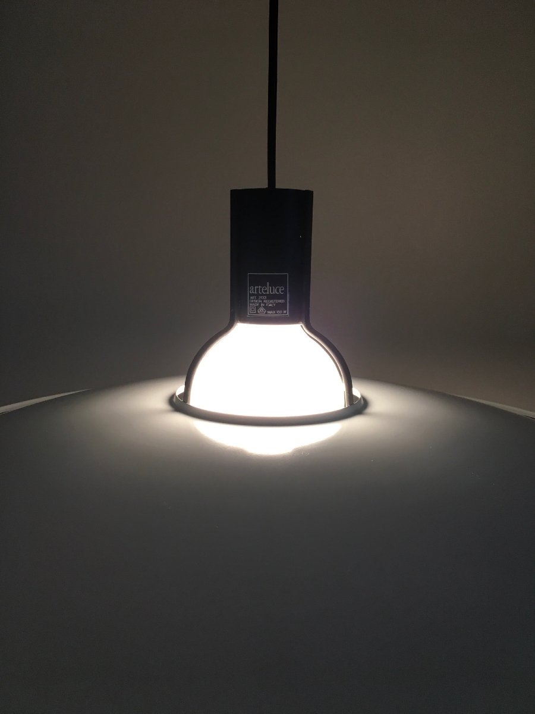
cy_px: 357
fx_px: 598
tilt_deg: -9.8
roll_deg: +0.3
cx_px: 268
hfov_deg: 48.2
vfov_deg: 61.7
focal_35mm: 29
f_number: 2.2
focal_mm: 4.15
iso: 25
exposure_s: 1/33
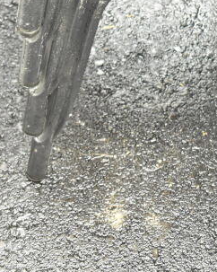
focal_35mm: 102
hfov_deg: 15.0
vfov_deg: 17.1
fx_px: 820
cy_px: -133
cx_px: 181
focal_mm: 24
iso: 1600
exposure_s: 1/100
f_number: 5
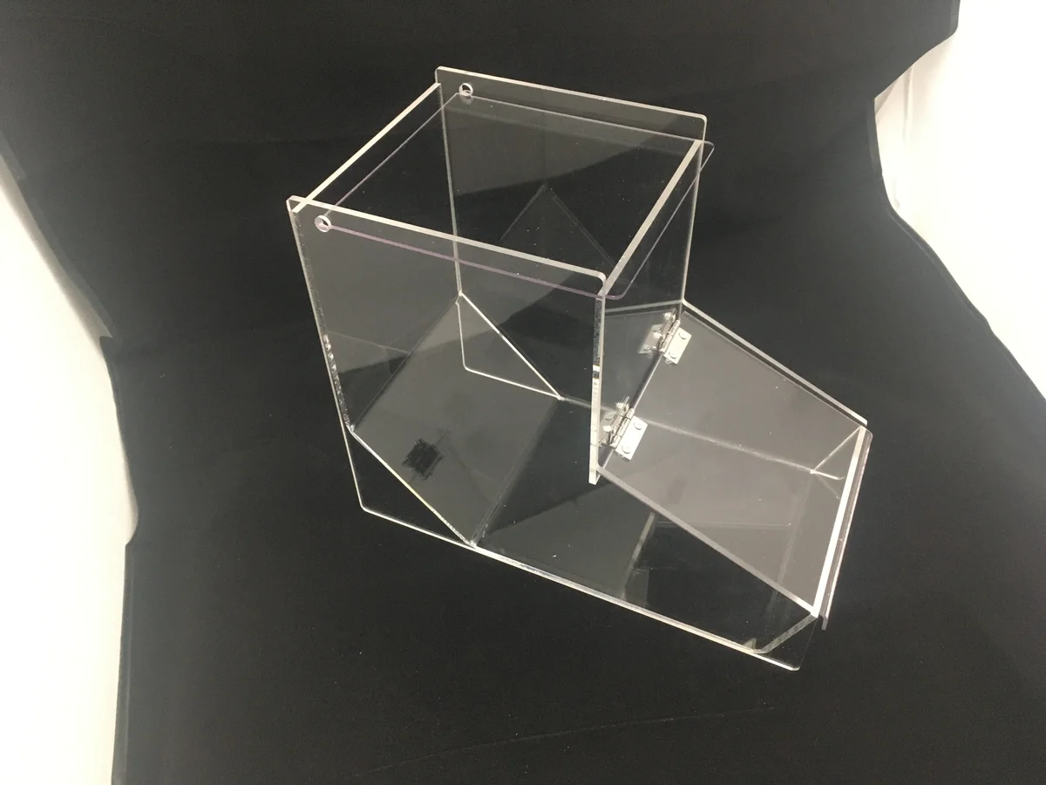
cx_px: 523
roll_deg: +1.1
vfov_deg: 48.2
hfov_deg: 61.7
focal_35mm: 29
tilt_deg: -43.4
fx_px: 876
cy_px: 392
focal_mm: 4.15
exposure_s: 1/25
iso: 200
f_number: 2.2
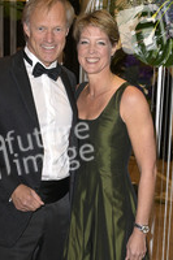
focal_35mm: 80
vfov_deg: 24.8
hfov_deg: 17.0
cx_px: 65
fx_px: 578
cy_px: 218
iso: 2500
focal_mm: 40
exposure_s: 1/80
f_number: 5.6
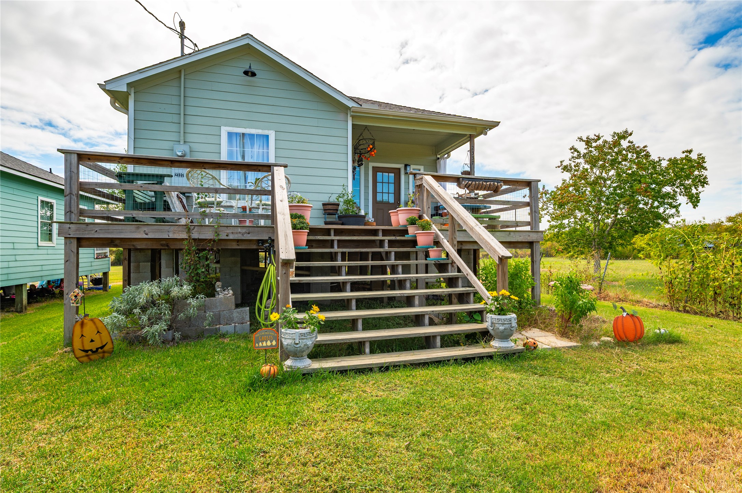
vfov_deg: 67.3
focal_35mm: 18
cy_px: 246
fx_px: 371
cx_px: 371
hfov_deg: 90.0
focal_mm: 18
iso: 125
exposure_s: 1/160
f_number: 11
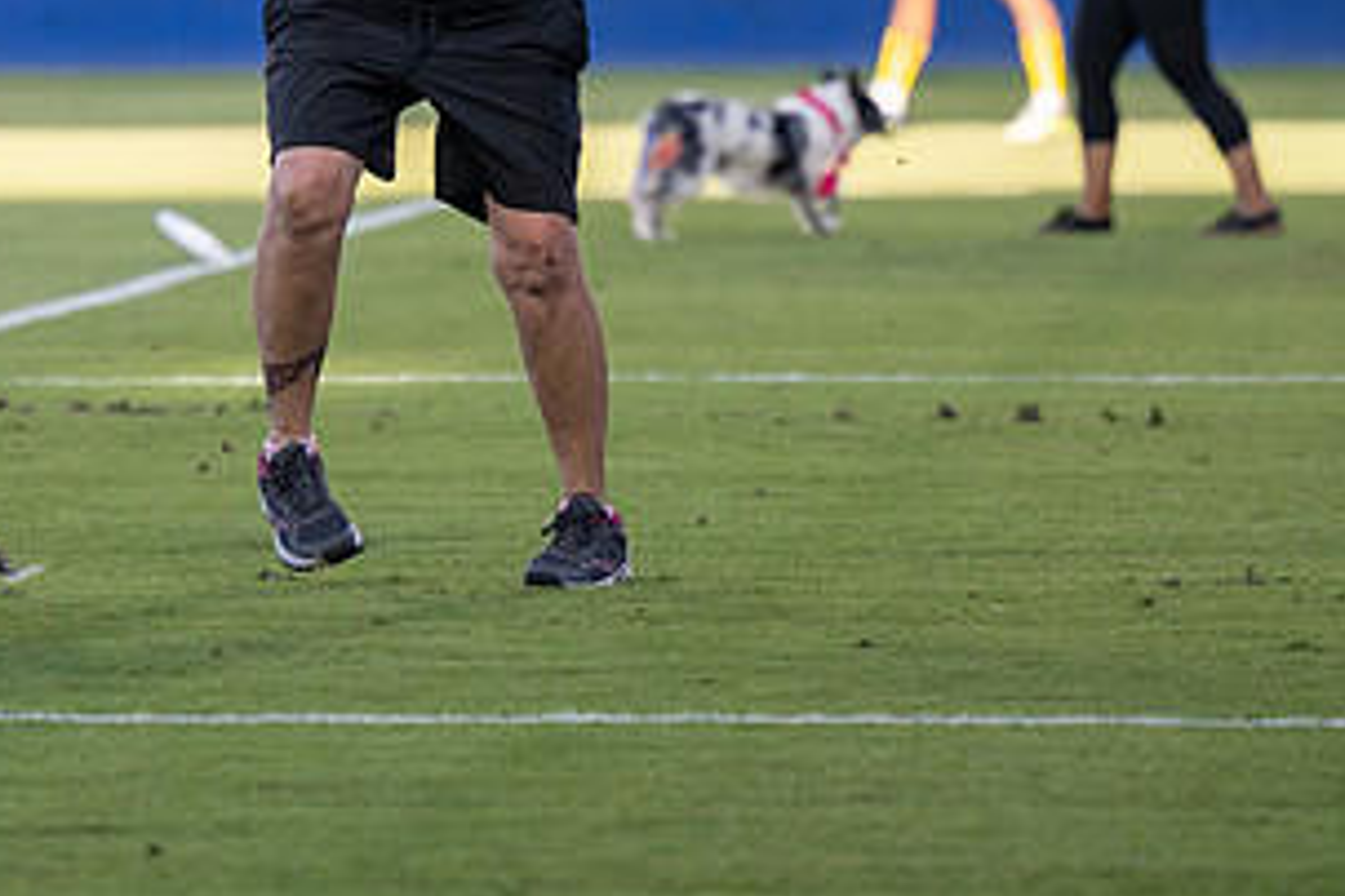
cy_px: 67
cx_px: 291
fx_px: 13897
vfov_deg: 3.7
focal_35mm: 372
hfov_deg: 5.5
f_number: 2.8
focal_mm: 115
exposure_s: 1/1000
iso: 250
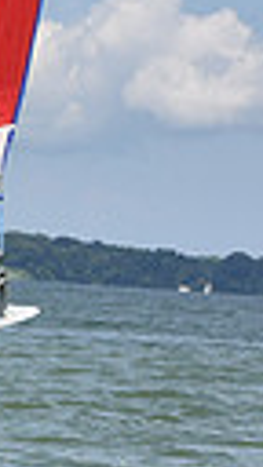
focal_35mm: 332
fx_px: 4116
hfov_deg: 3.5
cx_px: -778
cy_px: 100
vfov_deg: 6.5
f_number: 10
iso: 320
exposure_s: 1/1000
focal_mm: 70
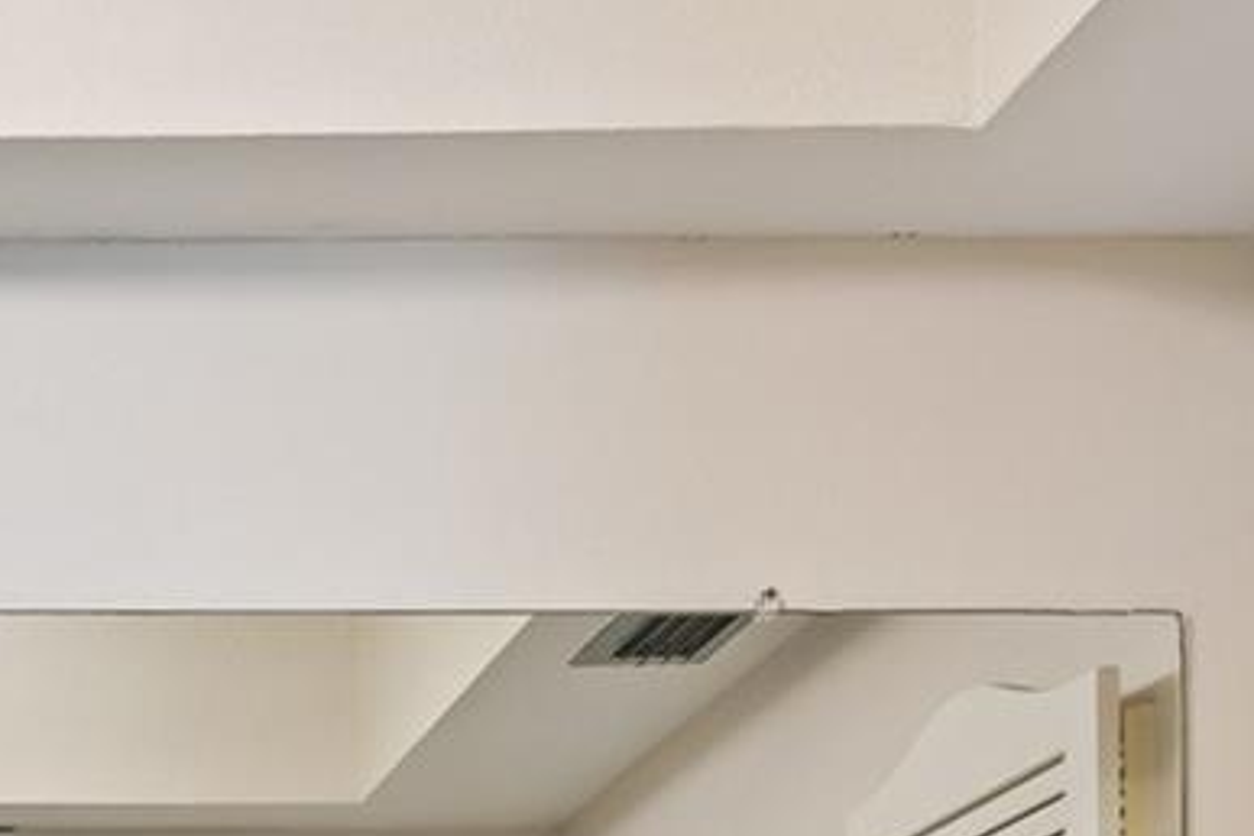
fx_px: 2159
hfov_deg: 27.6
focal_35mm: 62
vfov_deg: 17.6
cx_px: -324
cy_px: 1510
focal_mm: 10
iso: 100
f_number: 7.1
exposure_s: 1/6
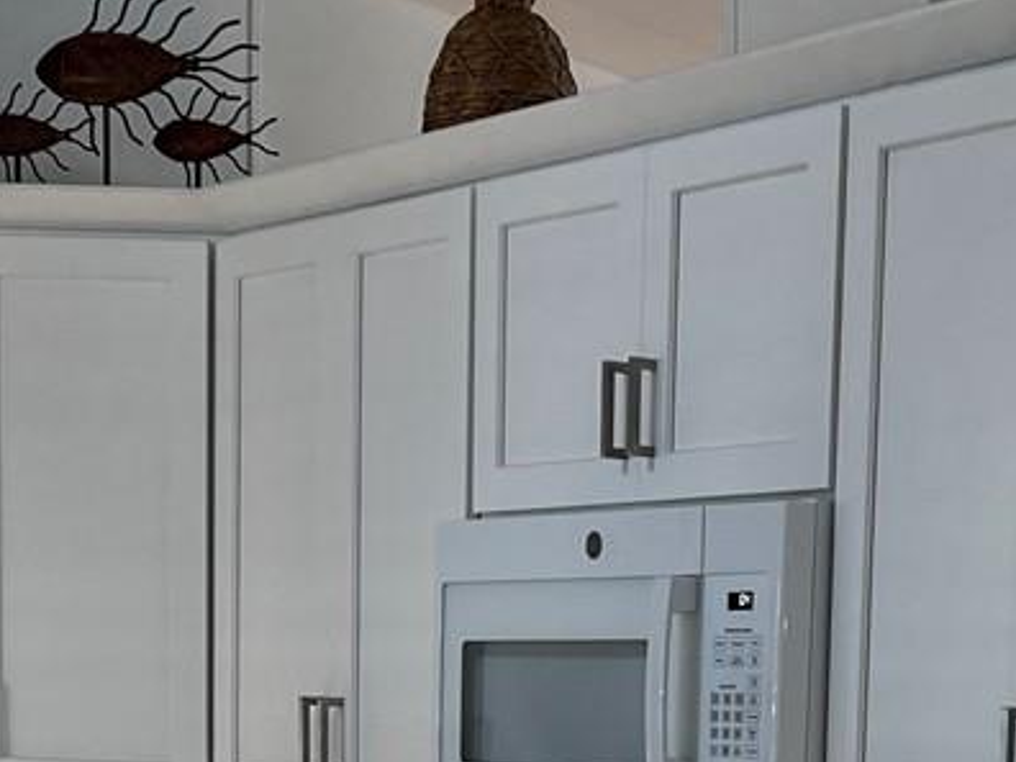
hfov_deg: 18.6
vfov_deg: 13.0
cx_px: 736
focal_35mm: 105
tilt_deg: -9.6
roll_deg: -2.3
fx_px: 3082
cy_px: 1285
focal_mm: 5.7
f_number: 1.5
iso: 50
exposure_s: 1/120
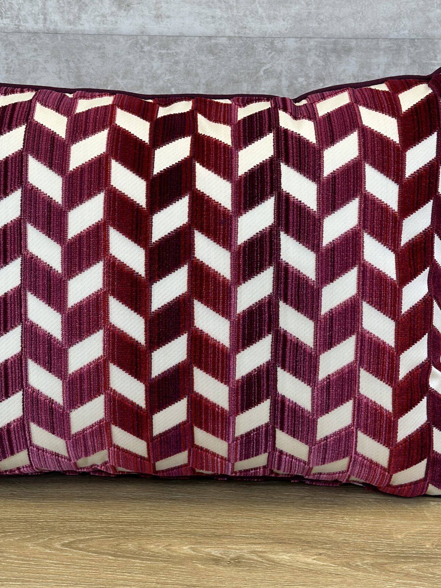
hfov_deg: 20.4
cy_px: 303
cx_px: 174
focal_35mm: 72
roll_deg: -0.8
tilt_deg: -16.5
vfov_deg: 27.0
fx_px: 1223
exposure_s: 1/128
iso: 80
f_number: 1.78
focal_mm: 6.86
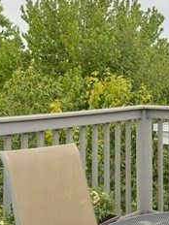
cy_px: 83
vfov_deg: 28.4
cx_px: 203
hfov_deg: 20.2
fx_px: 443
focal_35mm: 68
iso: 125
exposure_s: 1/125
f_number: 8
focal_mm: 16
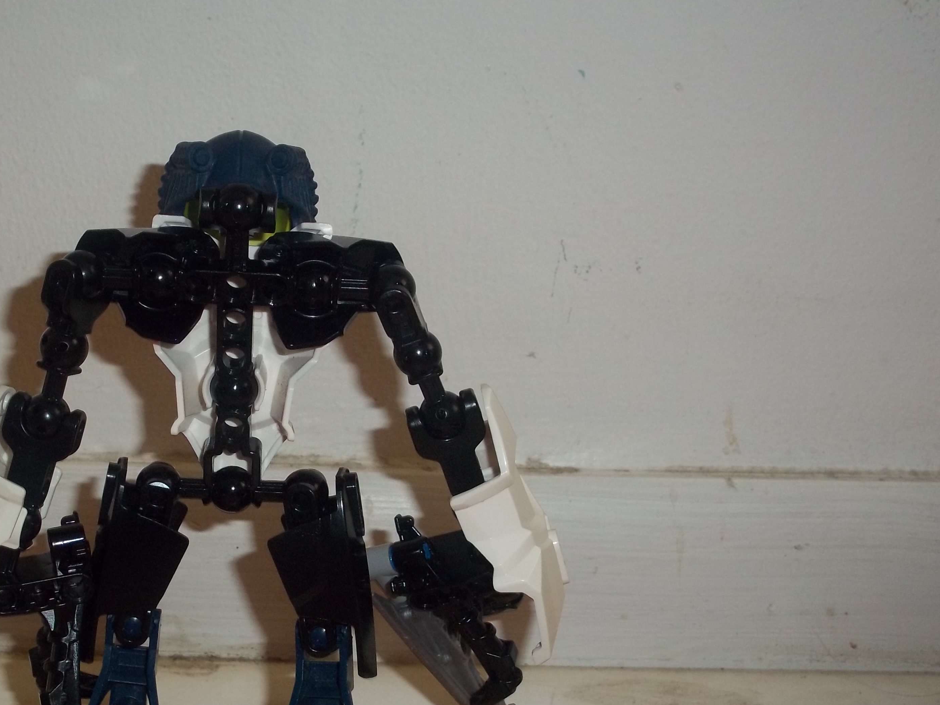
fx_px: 1792
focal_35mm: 66
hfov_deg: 29.2
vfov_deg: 22.1
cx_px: 309
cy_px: 503
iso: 160
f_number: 3.5
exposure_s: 1/40
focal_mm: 8.2
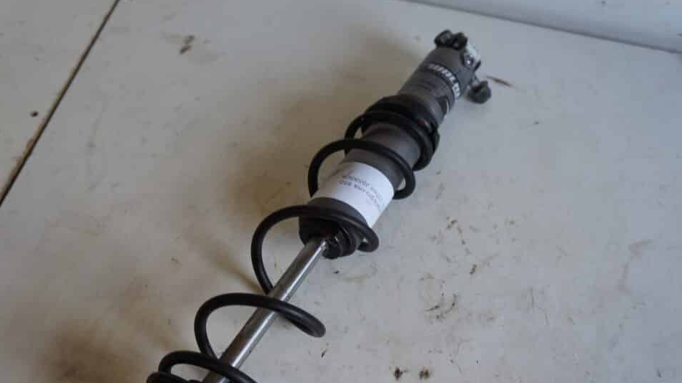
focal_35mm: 36
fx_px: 643
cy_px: 243
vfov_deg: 33.0
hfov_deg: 55.9
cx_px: 343
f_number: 4
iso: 200
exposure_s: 1/60
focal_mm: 21
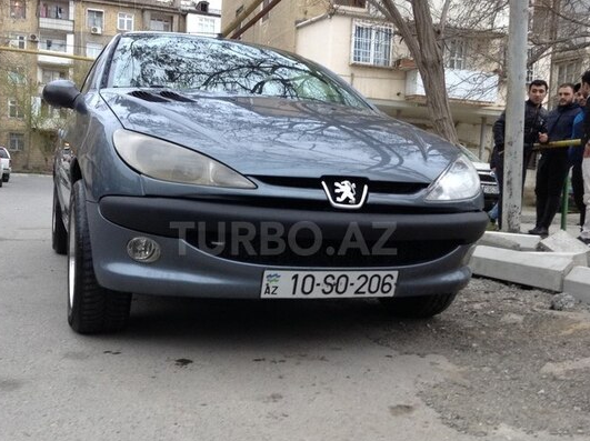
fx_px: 698
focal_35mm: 41
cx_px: 283
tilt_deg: -6.0
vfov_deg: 35.1
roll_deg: -3.5
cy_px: 238
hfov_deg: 45.8
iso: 64
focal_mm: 3.3
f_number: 2.4
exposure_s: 1/24
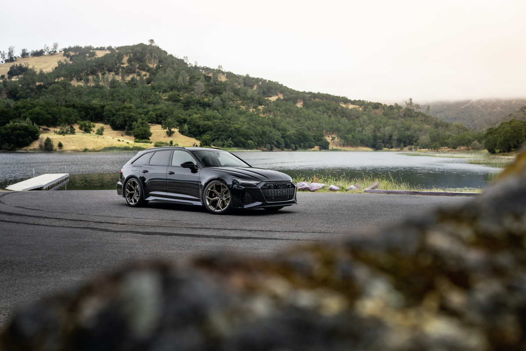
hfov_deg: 54.4
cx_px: 263
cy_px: 176
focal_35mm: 35
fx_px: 511
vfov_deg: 37.9
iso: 320
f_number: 2.8
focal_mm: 35
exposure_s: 1/200
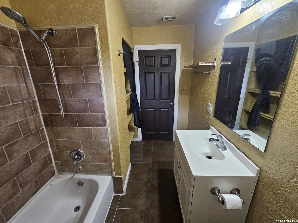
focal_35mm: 13
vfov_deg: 89.9
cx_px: 149
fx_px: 112
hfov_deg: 106.2
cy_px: 112
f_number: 2.2
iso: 400
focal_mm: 2.2
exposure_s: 1/30
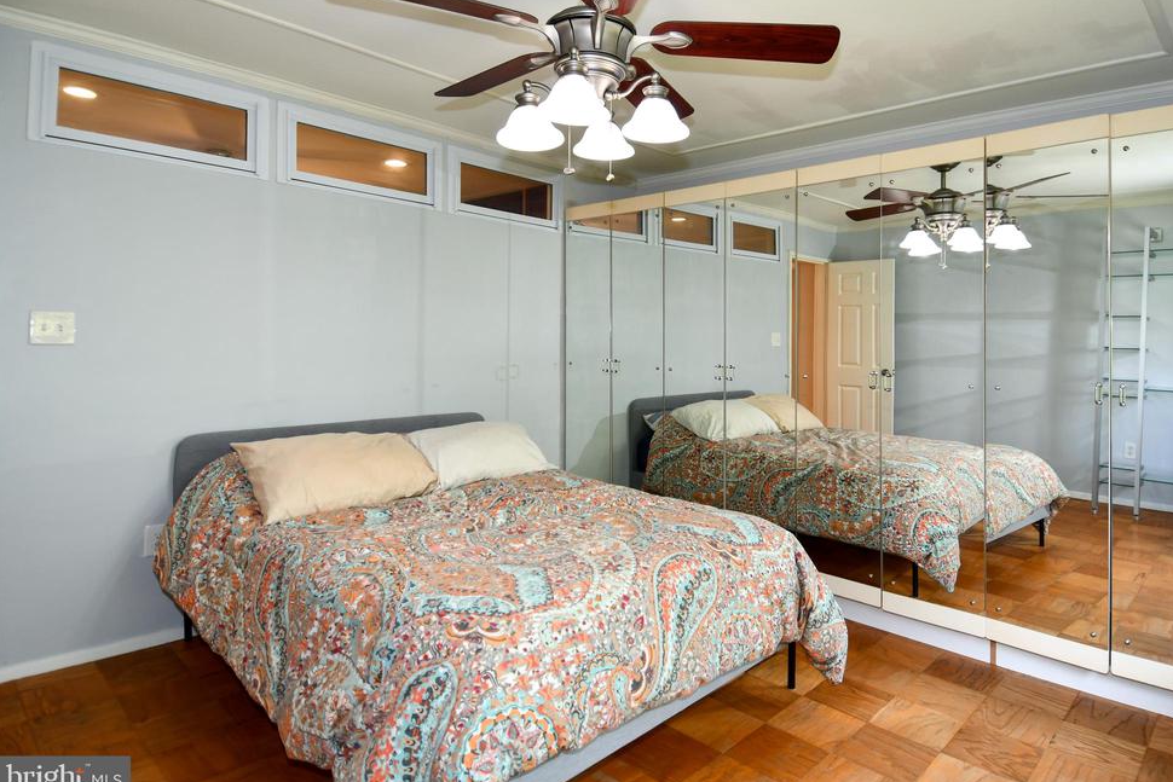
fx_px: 619
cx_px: 616
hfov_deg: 86.8
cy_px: 387
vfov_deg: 64.6
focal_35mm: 19
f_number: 4
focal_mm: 12
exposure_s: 1/60
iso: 250
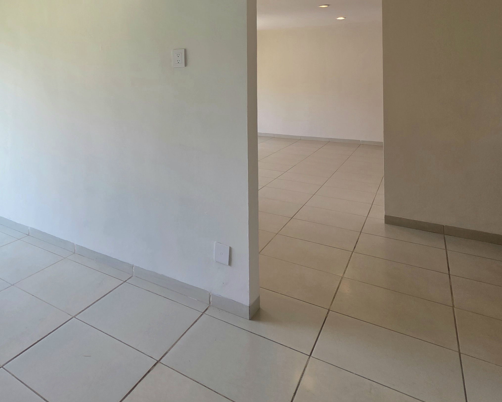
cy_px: 82
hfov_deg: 58.4
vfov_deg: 53.2
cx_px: 51
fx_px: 371
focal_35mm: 25
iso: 20
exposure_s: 1/120
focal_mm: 2.2
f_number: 1.9
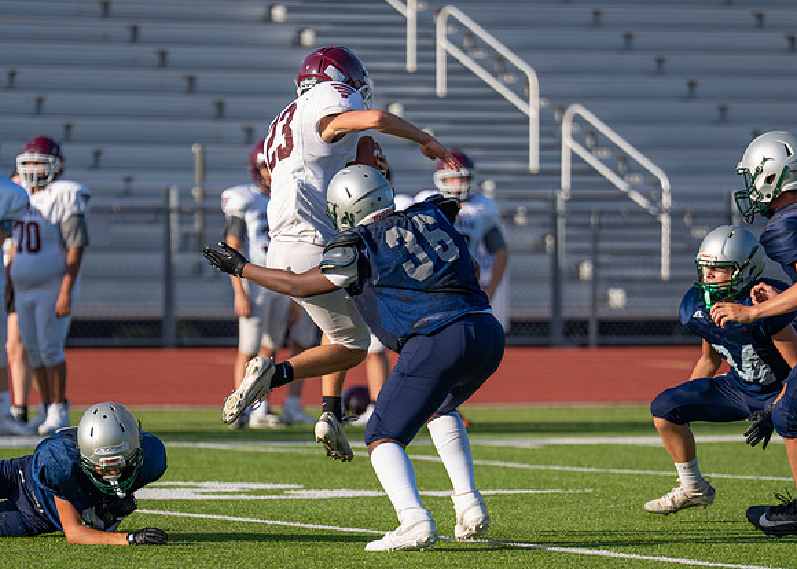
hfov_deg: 6.3
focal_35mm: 318
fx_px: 7207
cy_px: 434
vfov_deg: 4.5
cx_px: 337
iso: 250
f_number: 2.8
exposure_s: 1/3200
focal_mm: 197
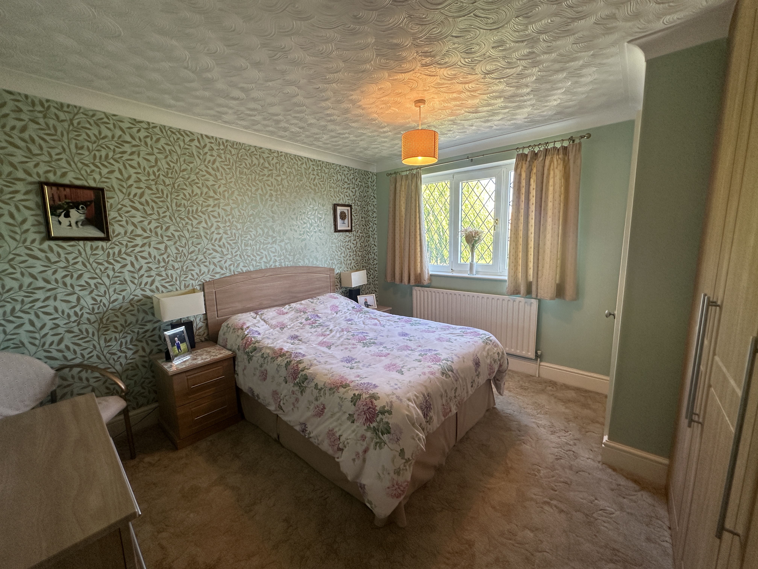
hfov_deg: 102.1
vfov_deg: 85.7
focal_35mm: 14
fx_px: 307
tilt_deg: -7.7
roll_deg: +1.0
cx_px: 379
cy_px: 284
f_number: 2.2
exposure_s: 1/100
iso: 160
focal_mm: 2.22
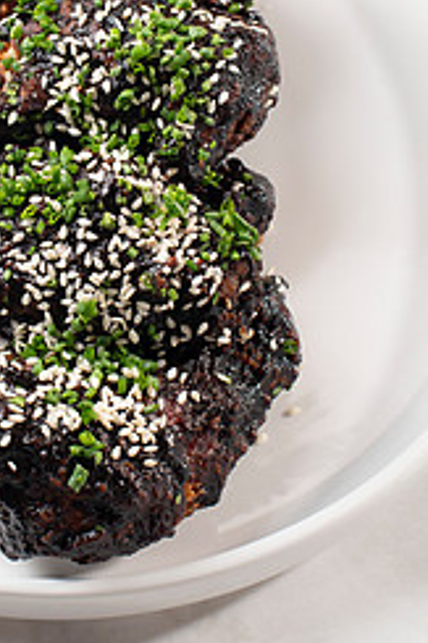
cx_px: 66
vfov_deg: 22.0
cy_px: 165
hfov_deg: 14.7
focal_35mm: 92
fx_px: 1643
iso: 250
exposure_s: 1/250
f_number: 7.1
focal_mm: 50
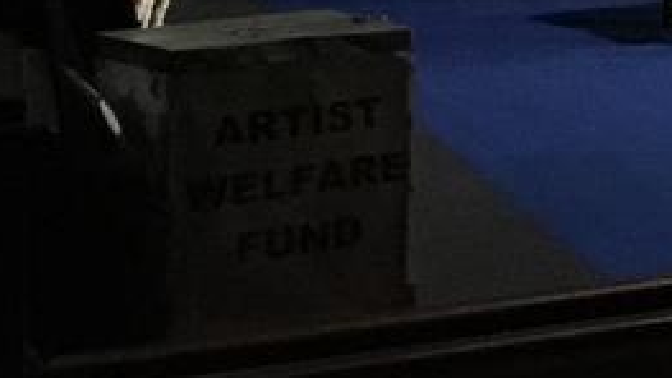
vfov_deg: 7.4
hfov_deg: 12.2
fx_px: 2780
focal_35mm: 156
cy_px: -484
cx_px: 1336
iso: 320
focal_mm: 4.15
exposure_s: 1/17
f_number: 2.2
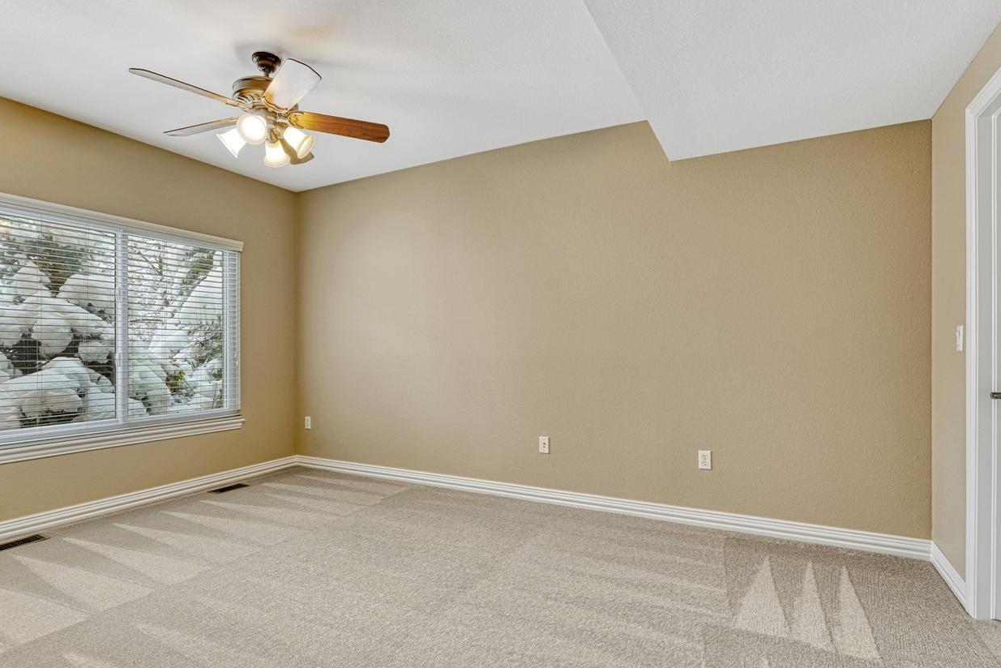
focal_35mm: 17
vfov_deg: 70.4
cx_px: 471
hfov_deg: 93.2
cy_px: 353
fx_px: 473
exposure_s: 1/100
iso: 400
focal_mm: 14
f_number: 8
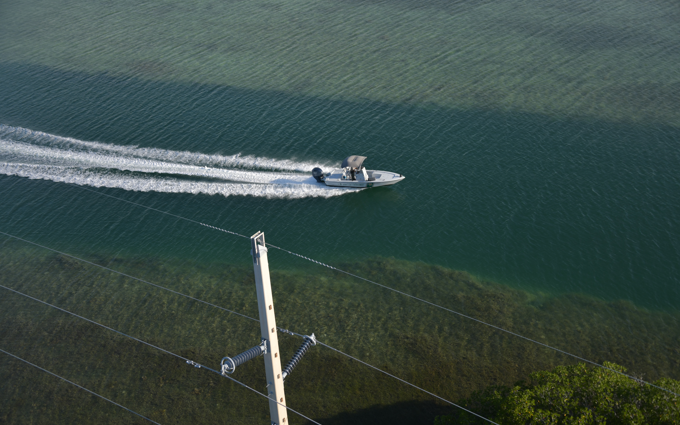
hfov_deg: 46.2
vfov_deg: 29.9
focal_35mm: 43
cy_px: 202
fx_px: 797
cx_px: 339
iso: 125
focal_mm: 42
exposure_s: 1/1250
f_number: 4
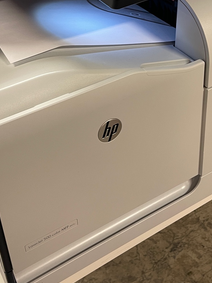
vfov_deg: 34.1
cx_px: 109
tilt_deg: -30.3
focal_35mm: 54
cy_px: 42
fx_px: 441
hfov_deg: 27.0
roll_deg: +4.1
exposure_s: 1/50
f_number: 1.6
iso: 160
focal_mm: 5.1
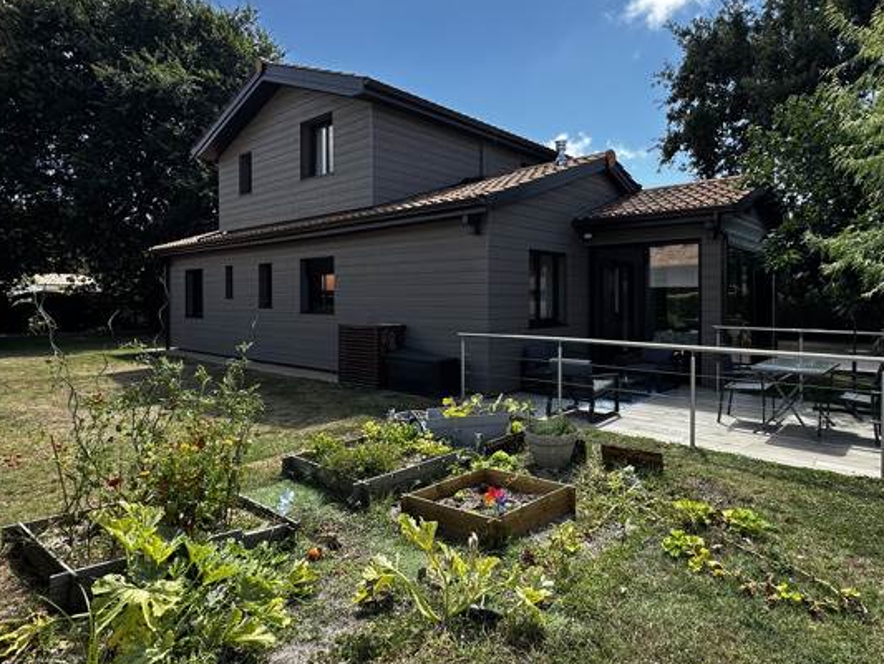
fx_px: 536
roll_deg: -0.8
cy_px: 304
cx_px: 512
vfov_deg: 63.4
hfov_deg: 78.4
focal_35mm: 21
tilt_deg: -1.7
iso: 40
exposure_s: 1/523
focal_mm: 2.22
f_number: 2.2
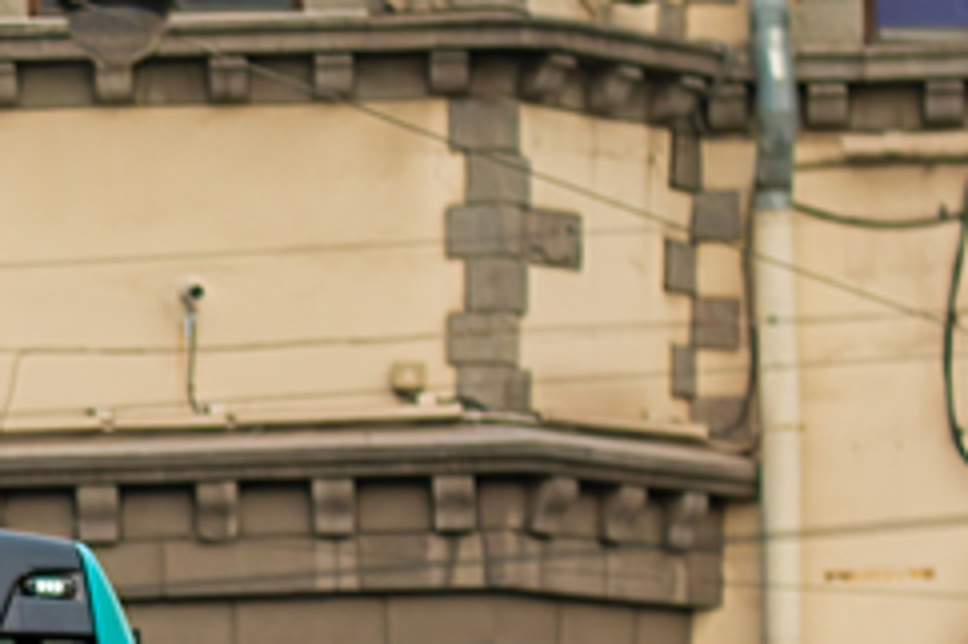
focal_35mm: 310
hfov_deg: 6.4
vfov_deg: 4.4
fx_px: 8330
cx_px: -1068
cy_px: 856
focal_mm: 50
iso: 320
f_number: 5
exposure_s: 1/800
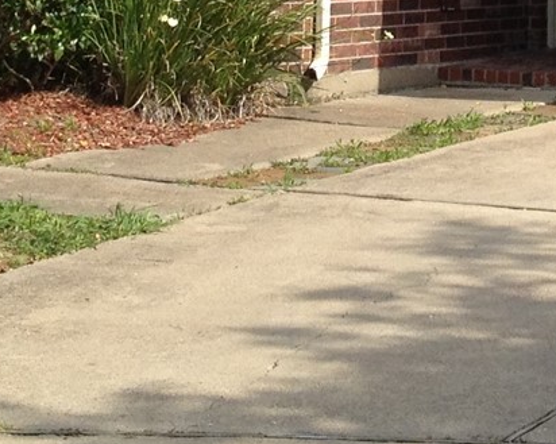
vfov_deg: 8.5
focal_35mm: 170
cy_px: -534
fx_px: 2795
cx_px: 490
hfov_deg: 11.3
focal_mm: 4.28
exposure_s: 1/1314
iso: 50
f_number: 2.4
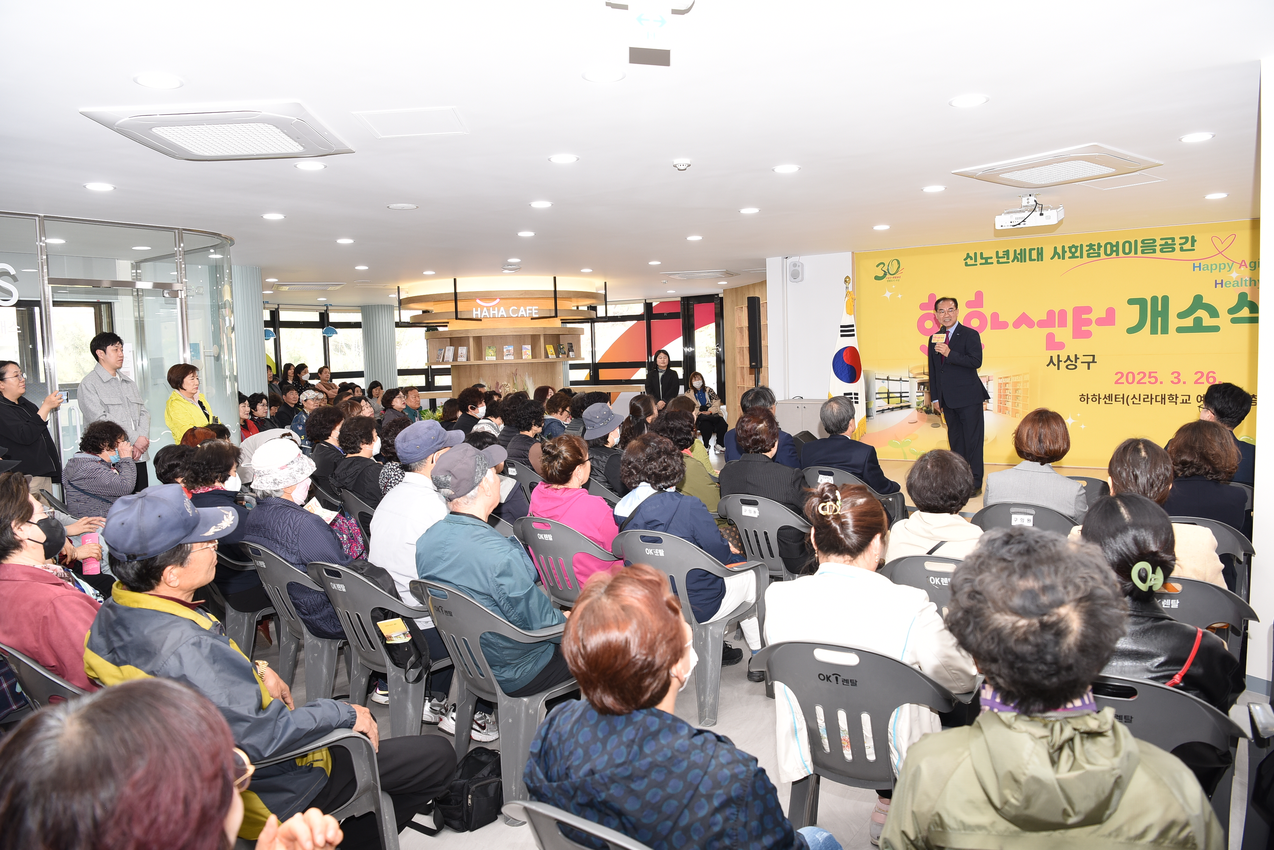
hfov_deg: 73.7
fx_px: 850
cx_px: 637
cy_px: 425
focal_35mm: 24
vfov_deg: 53.2
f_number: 5.6
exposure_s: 1/60
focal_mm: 24
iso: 400
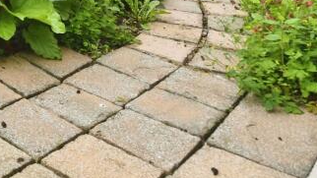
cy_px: -104
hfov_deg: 31.1
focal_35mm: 50
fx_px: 420
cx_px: -105
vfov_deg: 20.0
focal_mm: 10
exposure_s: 1/100
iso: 400
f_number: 8
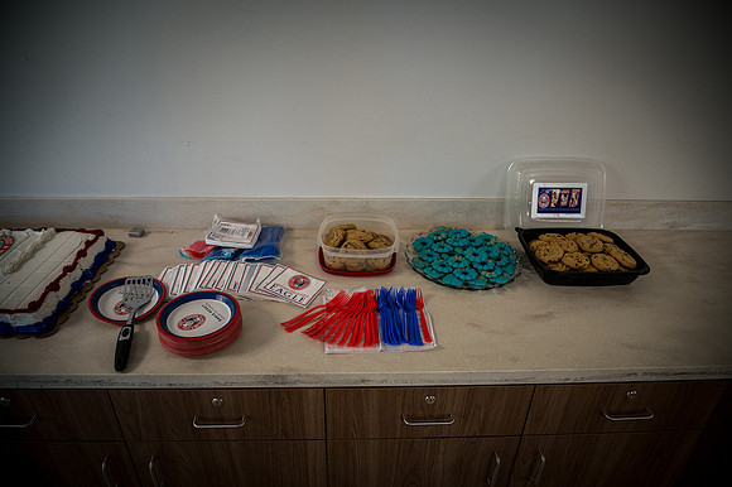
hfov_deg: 73.8
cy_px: 244
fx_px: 488
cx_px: 366
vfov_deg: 53.1
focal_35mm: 24
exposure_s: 1/125
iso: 1100
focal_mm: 24
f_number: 4
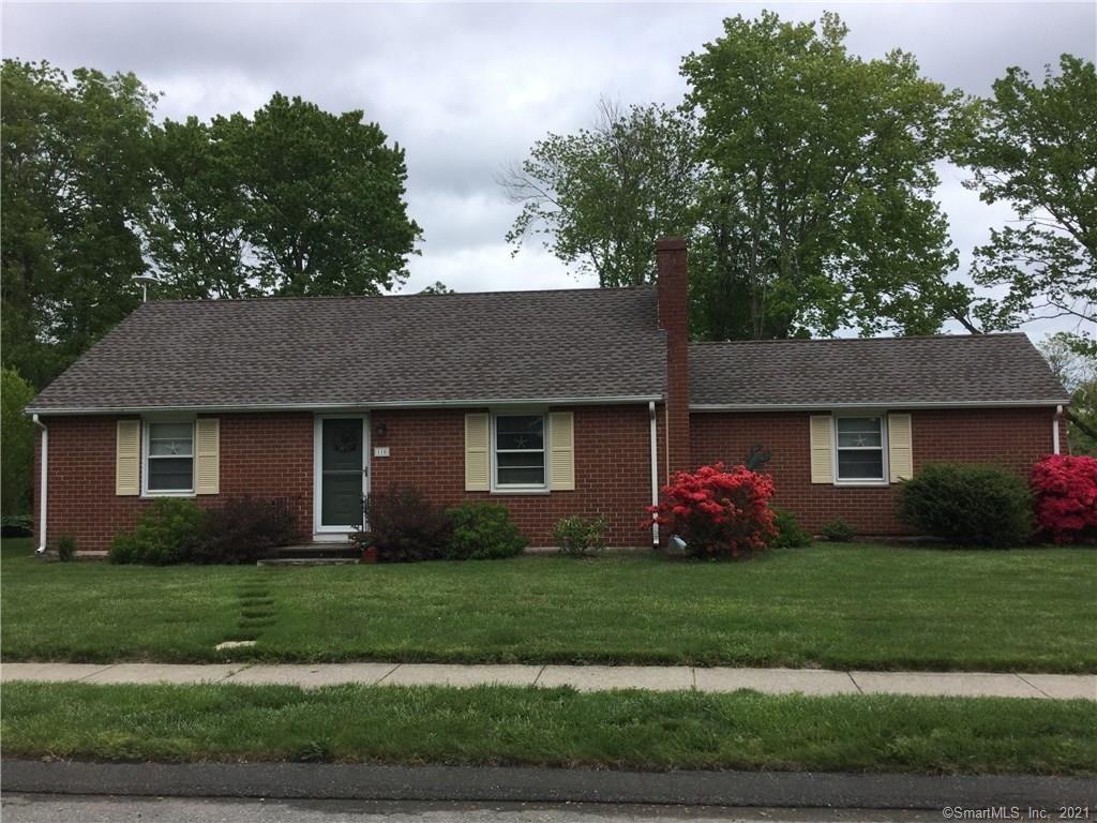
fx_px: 982
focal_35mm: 31
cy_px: 412
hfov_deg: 58.4
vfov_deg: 45.4
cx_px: 548
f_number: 2.4
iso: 25
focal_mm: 3.3
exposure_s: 1/1253
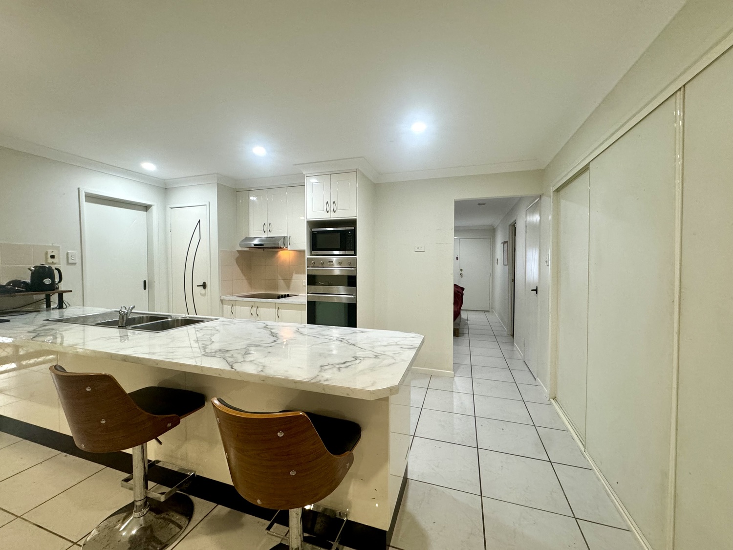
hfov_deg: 102.1
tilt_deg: -1.7
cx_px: 366
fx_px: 296
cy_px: 275
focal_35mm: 14
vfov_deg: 85.7
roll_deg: +0.3
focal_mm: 2.22
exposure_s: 1/100
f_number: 2.2
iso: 250
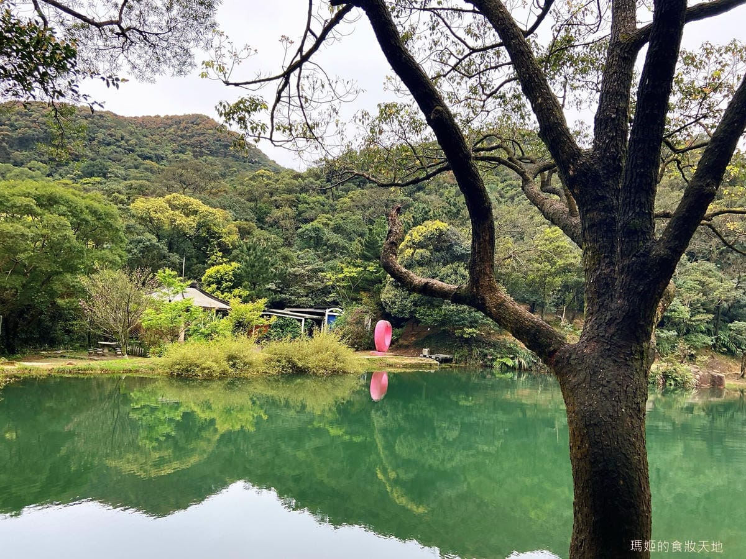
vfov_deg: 53.1
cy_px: 280
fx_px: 560
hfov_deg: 67.3
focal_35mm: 26
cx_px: 373
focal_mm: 4.25
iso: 32
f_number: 1.8
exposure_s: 1/126
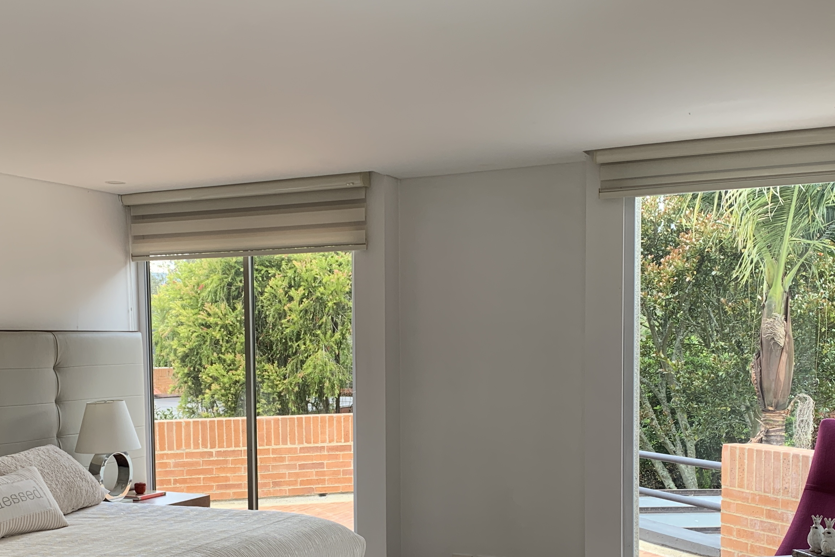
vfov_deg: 28.1
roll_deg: +0.9
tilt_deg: -4.2
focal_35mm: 47
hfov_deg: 41.7
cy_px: 435
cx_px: 330
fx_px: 1090
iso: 25
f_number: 1.8
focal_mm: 4.25
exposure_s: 1/122
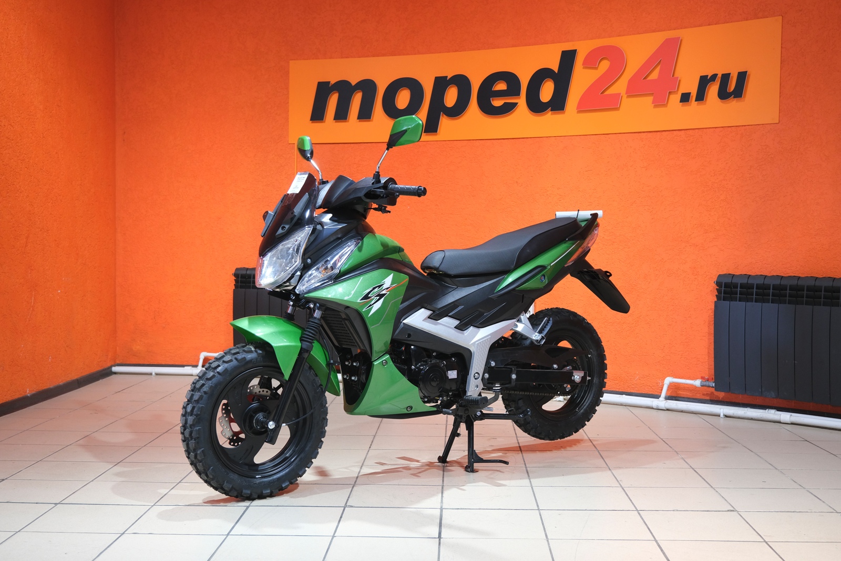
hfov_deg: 47.4
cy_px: 280
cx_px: 420
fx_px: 958
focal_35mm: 41
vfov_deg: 32.6
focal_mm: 27.5
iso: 1000
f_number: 4
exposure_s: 1/60
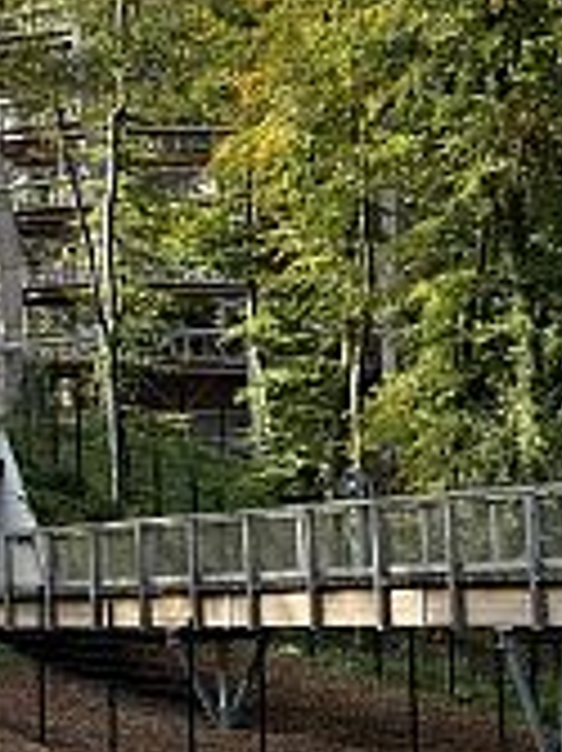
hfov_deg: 12.9
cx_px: 225
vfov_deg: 17.0
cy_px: 117
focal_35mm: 115
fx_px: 2493
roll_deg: +1.5
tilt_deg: +9.5
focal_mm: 6.86
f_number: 1.78
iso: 64
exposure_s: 1/1818
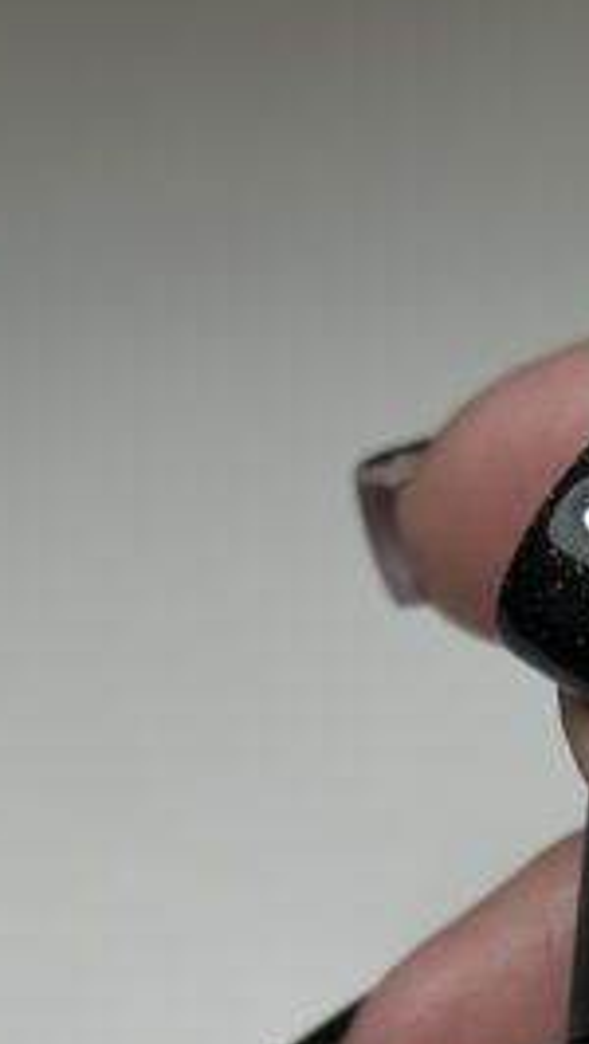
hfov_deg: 9.1
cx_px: 738
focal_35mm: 131
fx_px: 3630
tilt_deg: -48.3
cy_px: 956
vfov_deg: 16.1
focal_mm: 6.86
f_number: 1.78
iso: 64
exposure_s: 1/638
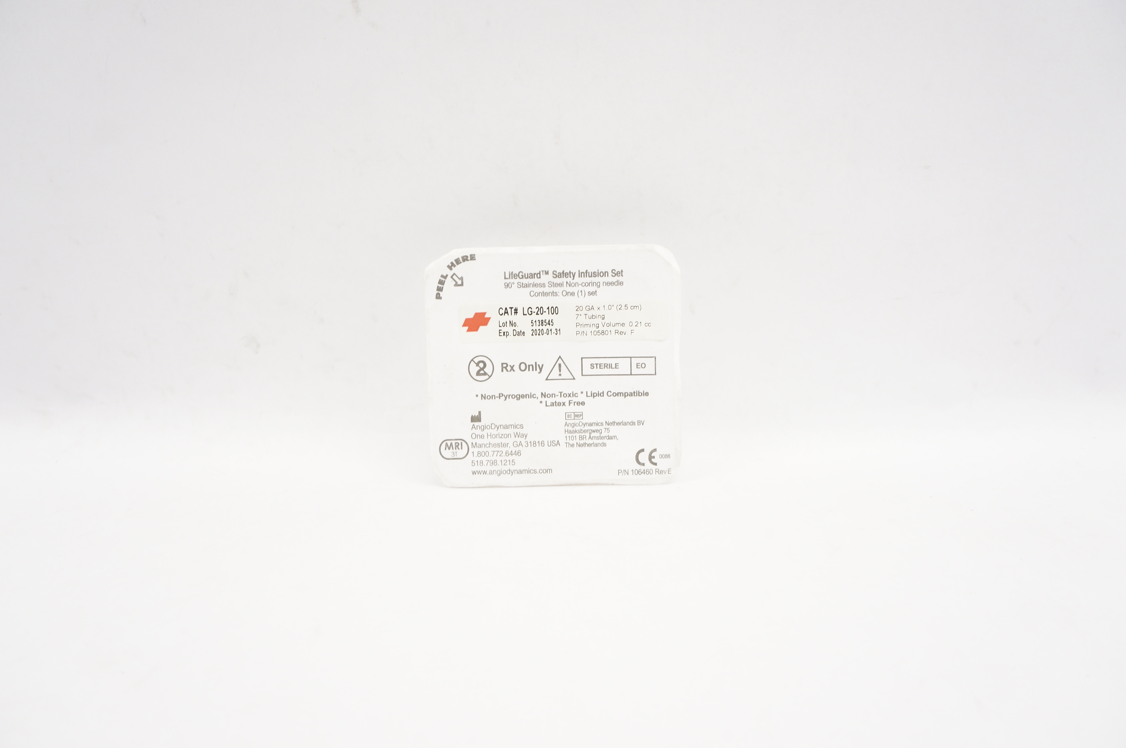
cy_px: 374
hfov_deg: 67.4
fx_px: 844
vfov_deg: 47.8
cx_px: 563
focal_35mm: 27
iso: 400
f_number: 6.3
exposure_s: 1/50
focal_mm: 18
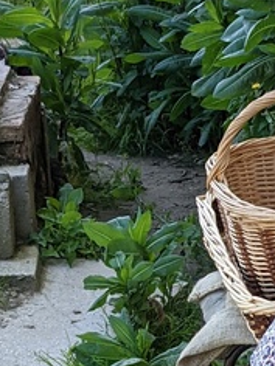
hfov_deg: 10.6
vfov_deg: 13.9
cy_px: 467
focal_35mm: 137
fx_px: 1451
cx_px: 348
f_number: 1.73
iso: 48
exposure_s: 1/279
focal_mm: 4.38
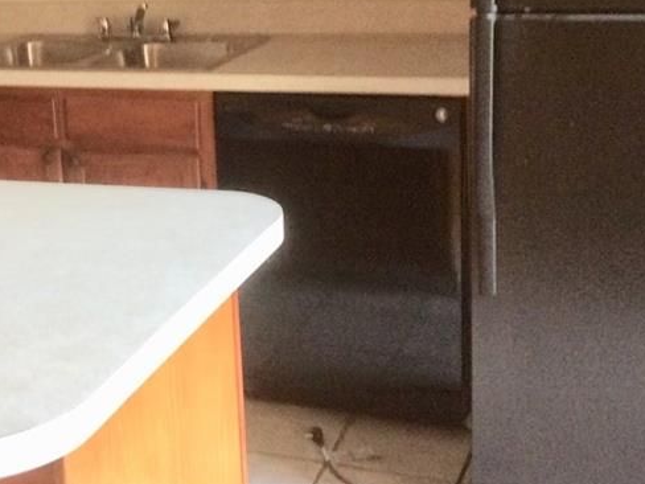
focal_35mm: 67
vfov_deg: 21.7
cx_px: 123
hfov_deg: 28.3
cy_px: 110
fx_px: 1248
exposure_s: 1/24
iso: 100
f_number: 2.4
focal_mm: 3.3
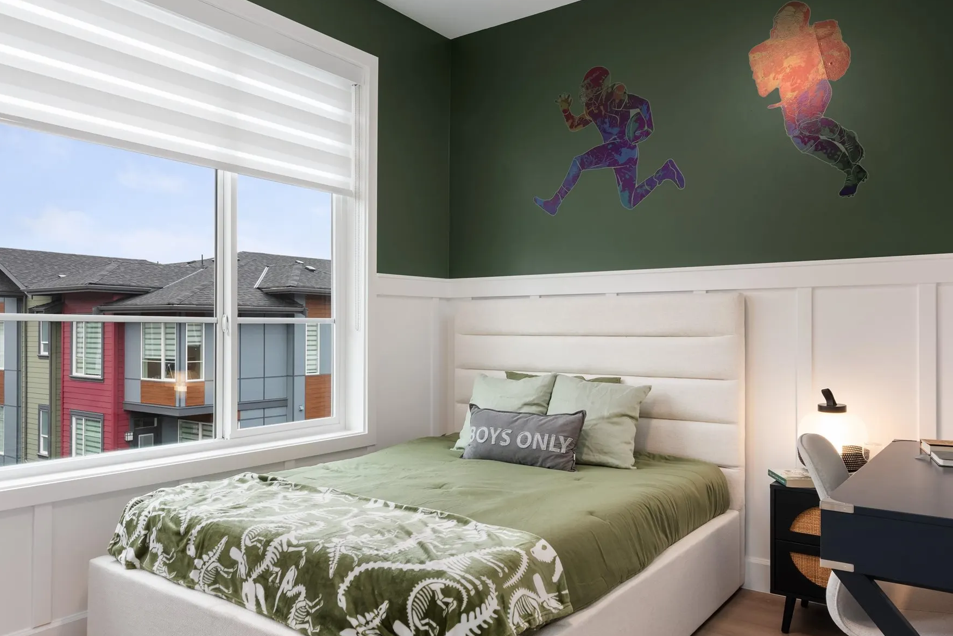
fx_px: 741
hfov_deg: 65.4
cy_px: 347
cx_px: 449
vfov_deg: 46.4
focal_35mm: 28
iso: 250
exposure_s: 1/2.5
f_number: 8
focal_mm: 16
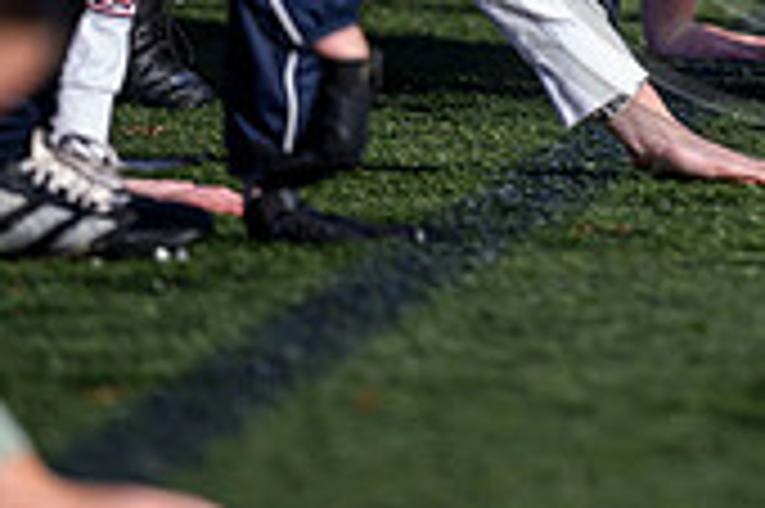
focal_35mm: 1416
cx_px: 860
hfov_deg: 1.5
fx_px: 30060
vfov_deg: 1.0
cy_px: -281
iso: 500
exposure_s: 1/5000
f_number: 3.2
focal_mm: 400
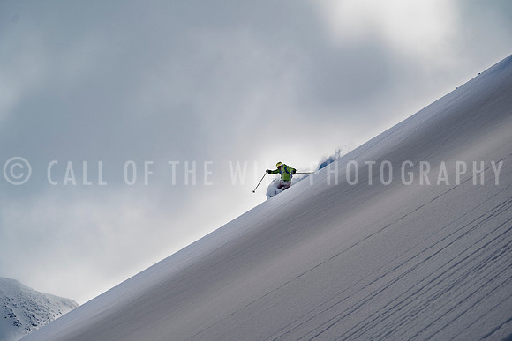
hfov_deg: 28.8
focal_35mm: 70
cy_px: 170
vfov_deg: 19.5
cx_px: 256
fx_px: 996
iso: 100
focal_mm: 70
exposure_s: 1/1250
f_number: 5
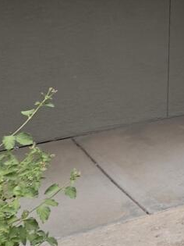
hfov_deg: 11.5
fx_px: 631
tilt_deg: +1.3
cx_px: 518
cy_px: -82
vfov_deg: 20.0
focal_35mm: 89
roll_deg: -0.3
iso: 40
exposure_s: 1/249
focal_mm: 2.22
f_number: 2.2
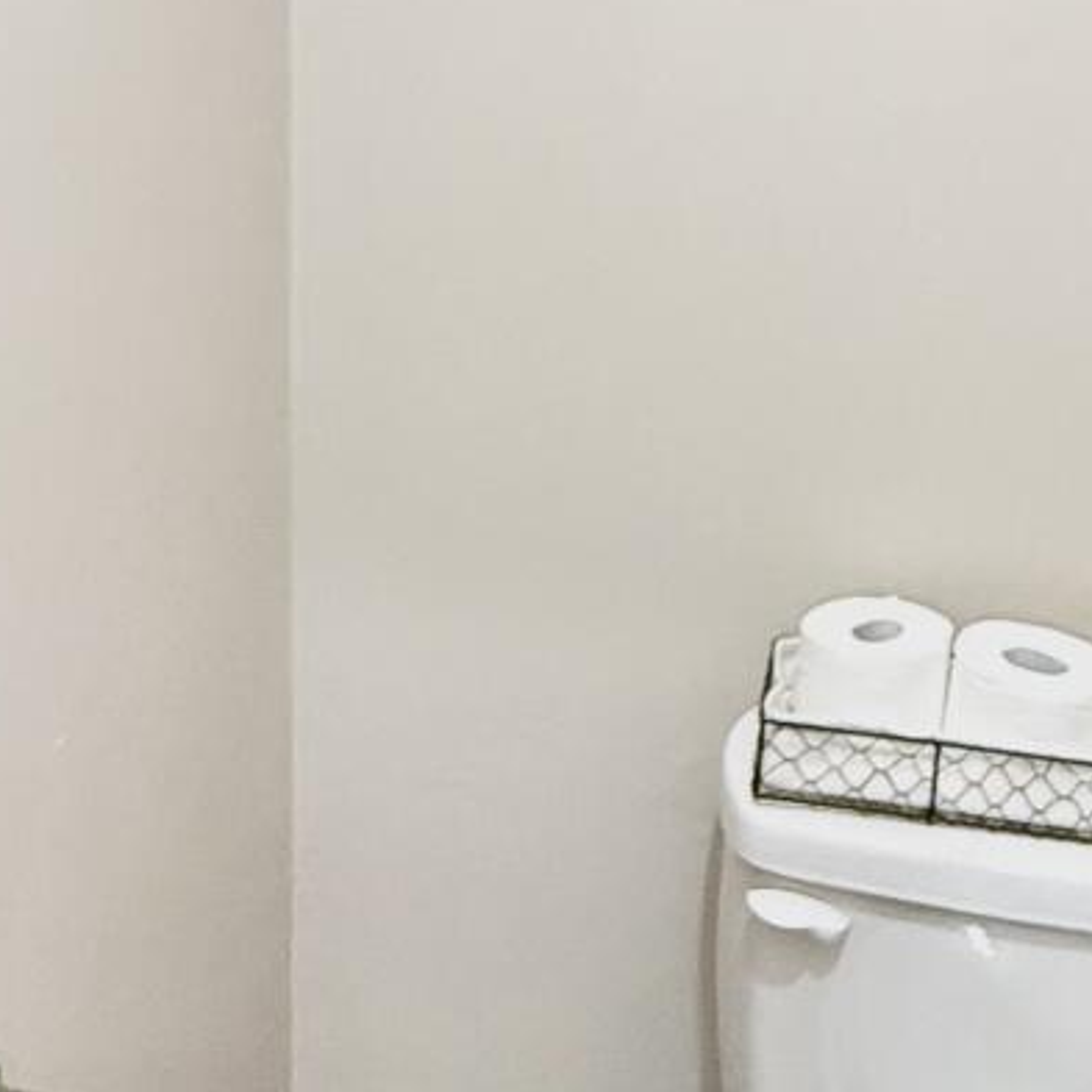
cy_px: 361
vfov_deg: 27.1
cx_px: 670
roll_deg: -3.7
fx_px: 2248
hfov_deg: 27.2
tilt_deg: -15.1
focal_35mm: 63
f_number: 2.2
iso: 320
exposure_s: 1/120
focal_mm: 2.22
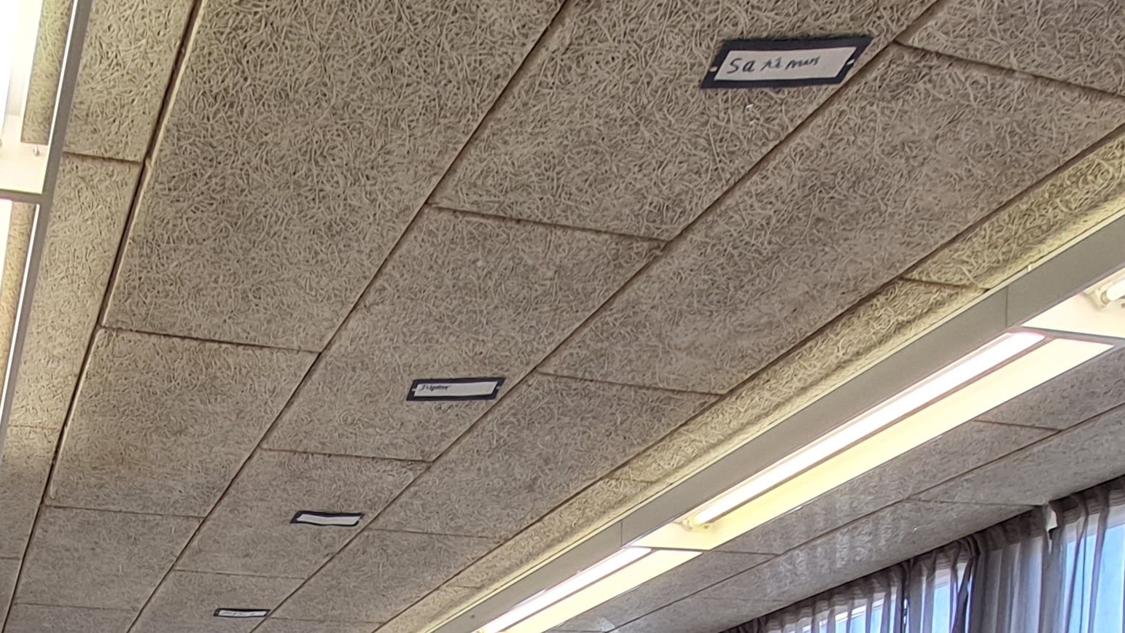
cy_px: 1048
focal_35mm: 37
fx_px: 1104
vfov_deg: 22.9
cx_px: 137
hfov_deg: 48.9
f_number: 2.2
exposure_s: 1/100
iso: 50
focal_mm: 1.74
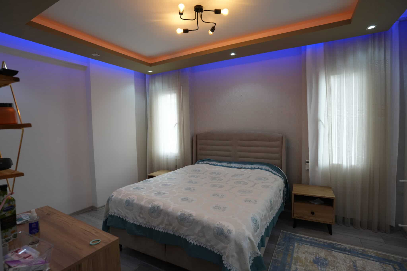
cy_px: 136
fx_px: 192
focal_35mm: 17
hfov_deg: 93.3
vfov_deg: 70.4
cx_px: 204
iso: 640
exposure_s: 1/160
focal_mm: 17
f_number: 4
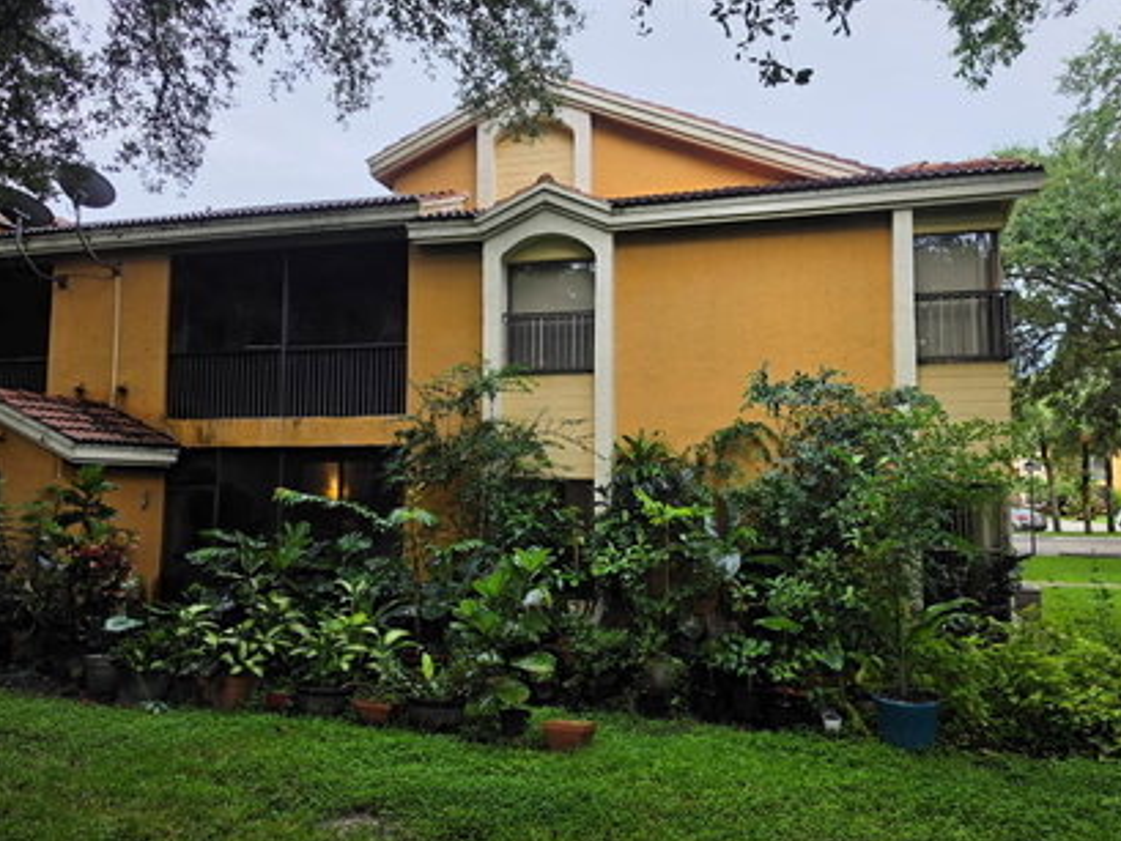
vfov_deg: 56.8
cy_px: 436
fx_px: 777
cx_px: 577
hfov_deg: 71.6
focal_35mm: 24
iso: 25
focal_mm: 6.5
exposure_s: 1/359
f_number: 1.4
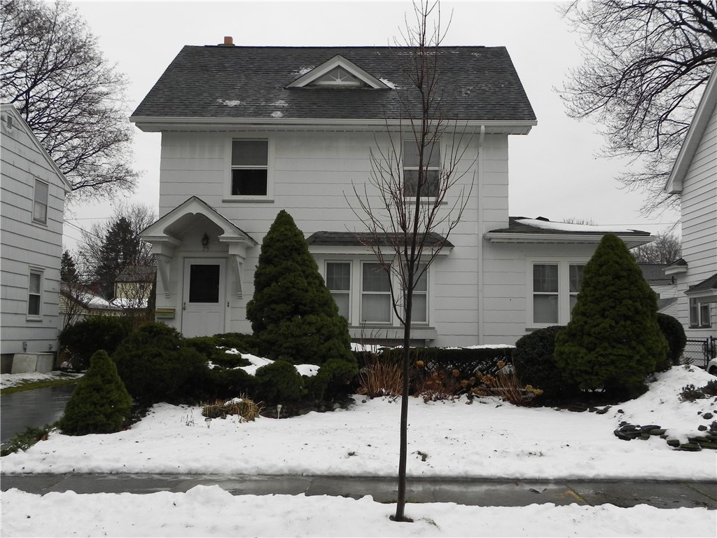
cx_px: 358
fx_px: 766
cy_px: 269
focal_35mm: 37
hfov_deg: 50.1
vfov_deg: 38.7
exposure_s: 1/160
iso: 160
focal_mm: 6.6
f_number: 4.5
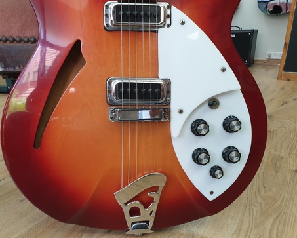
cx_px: 144
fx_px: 246
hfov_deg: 62.2
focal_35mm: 28
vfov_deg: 51.6
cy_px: 117
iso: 125
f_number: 2.4
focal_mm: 4.3
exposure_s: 1/50
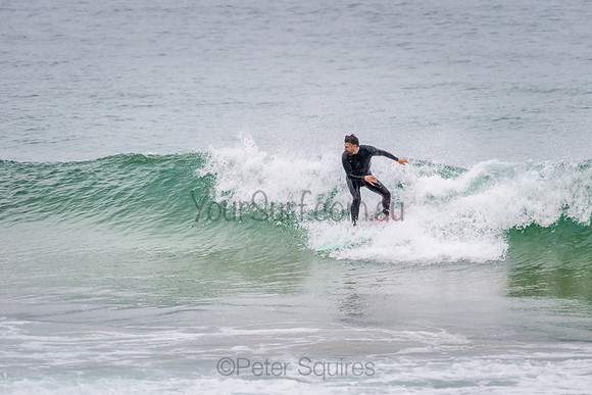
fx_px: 10088
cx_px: 363
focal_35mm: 613
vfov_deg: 2.2
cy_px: 178
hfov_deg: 3.4
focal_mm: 500
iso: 1250
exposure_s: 1/1000
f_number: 5.6
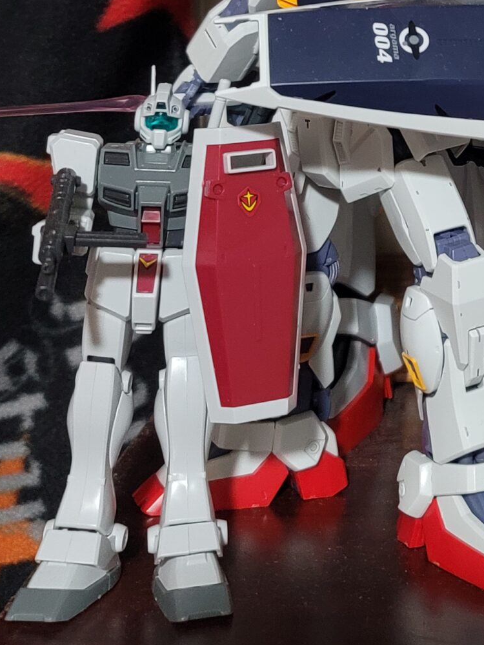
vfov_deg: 28.0
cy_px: -33
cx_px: 590
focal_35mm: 64
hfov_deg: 21.2
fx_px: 1193
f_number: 1.8
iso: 400
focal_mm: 7
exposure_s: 1/40
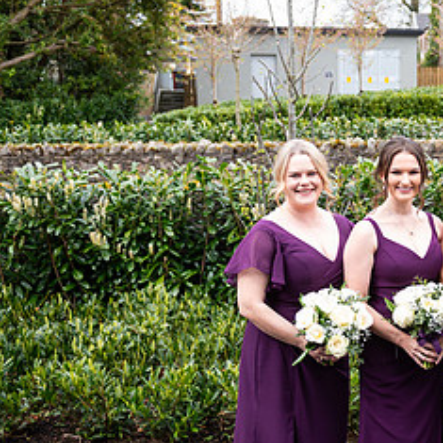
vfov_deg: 26.5
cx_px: 520
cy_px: 233
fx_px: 941
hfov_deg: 24.2
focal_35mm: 65
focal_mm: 31
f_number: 3.5
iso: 125
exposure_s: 1/250
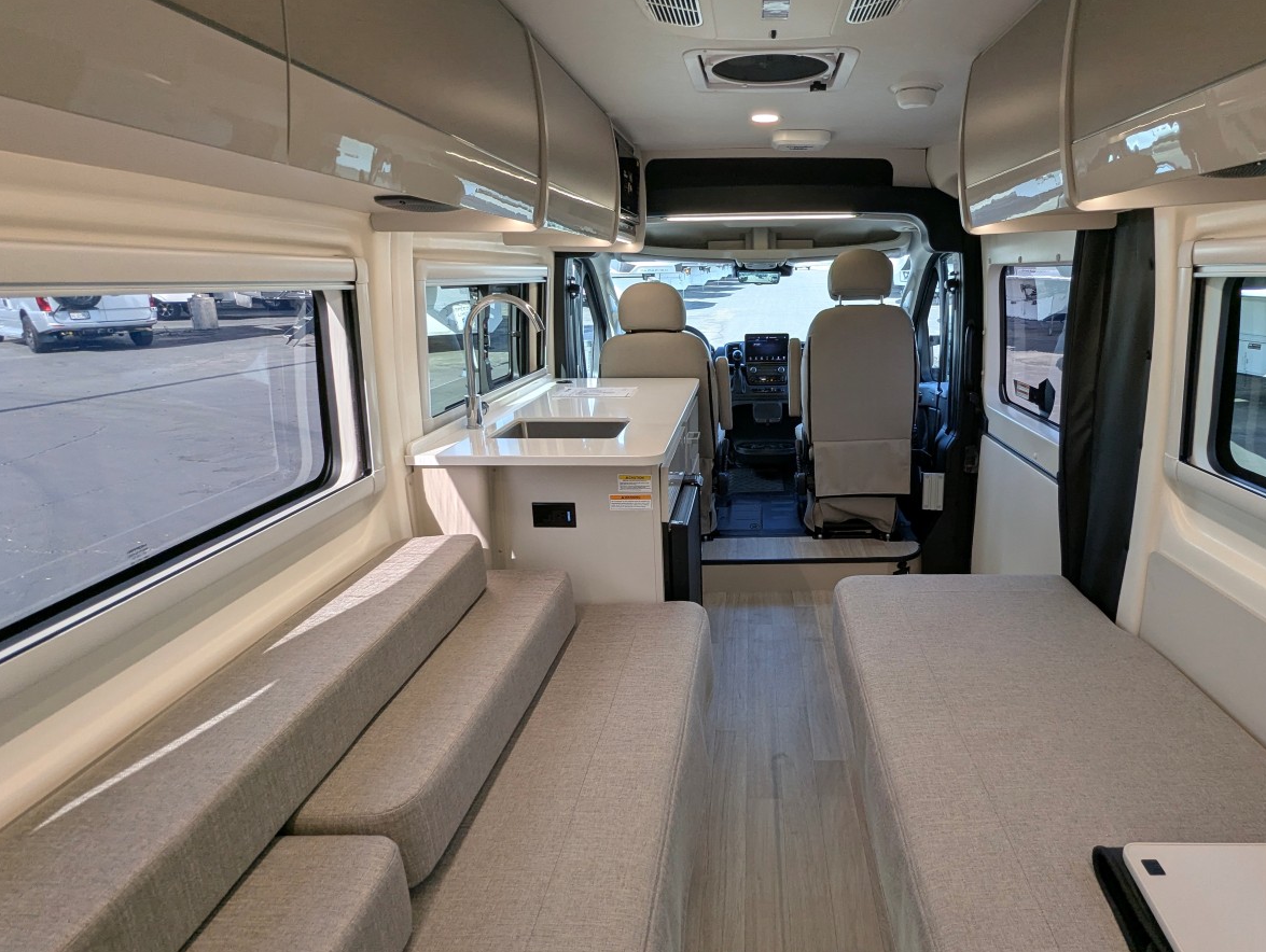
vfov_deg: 68.8
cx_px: 747
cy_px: 473
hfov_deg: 83.8
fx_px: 696
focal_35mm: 19
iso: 66
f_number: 2.2
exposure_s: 1/192
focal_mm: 2.35
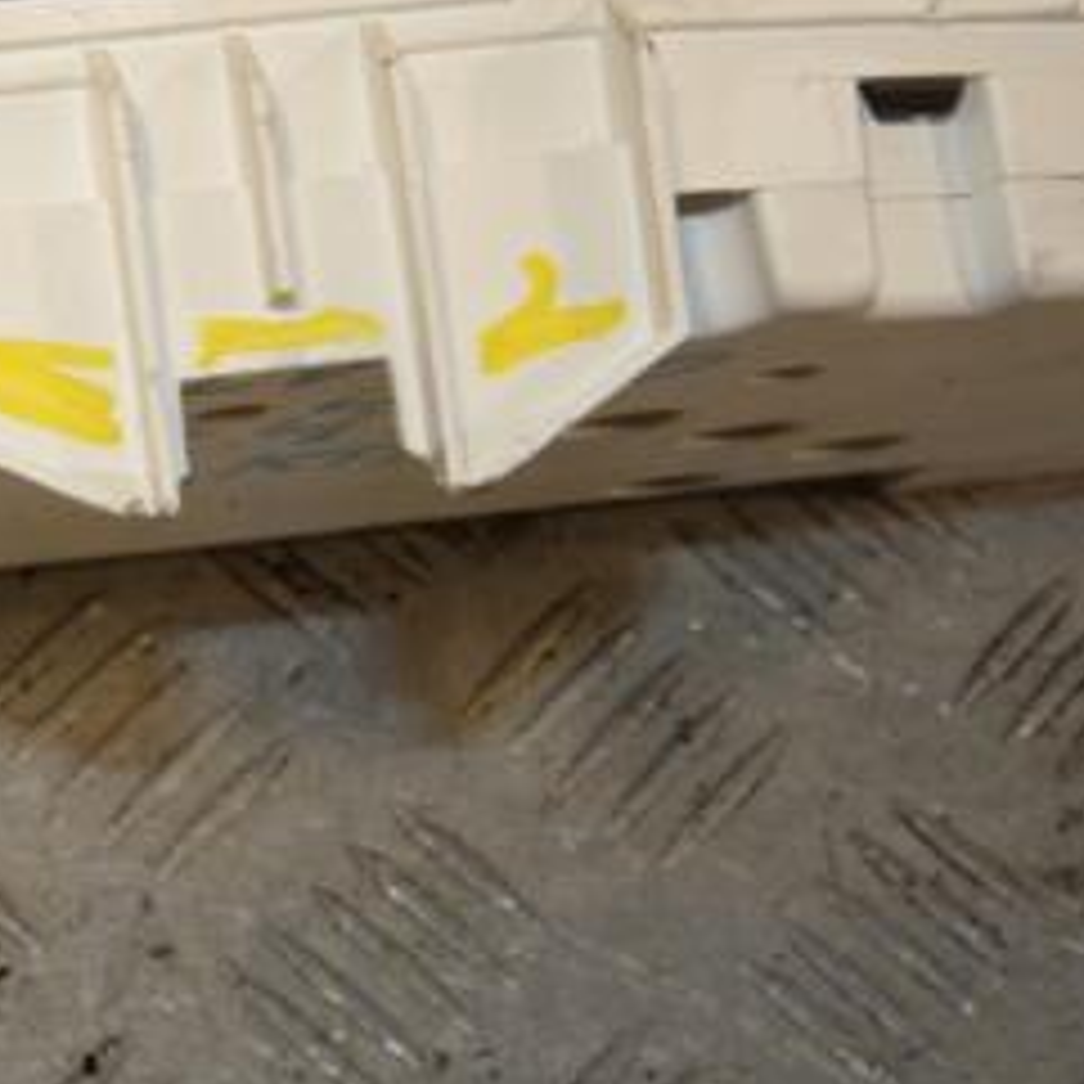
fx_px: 3935
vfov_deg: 15.7
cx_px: 162
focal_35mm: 111
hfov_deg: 15.5
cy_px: 378
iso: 800
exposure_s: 1/200
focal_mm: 35
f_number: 10
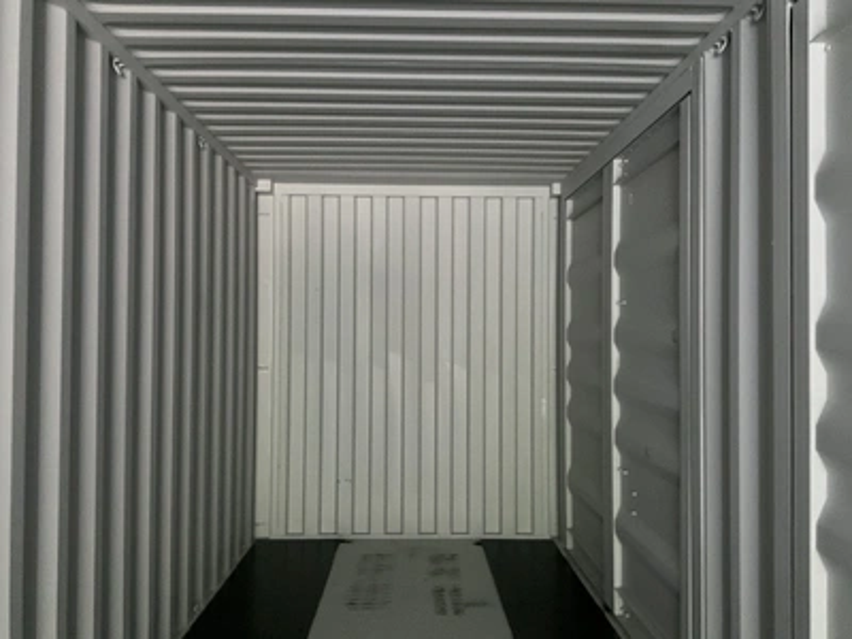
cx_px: 426
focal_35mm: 29
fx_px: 714
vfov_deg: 48.2
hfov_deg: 61.7
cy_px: 320
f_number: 1.8
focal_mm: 3
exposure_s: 1/24
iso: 640
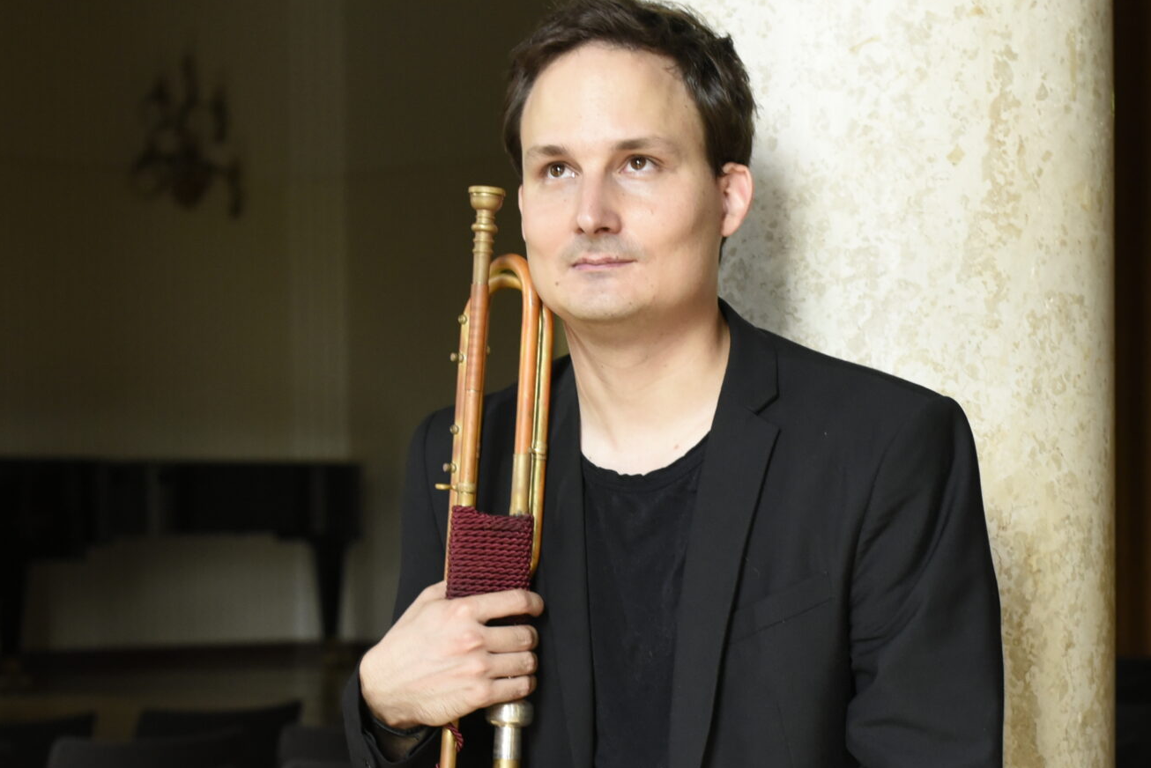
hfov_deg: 20.8
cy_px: 621
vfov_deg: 13.9
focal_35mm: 98
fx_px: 3135
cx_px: 730
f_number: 5
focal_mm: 50
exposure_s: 1/100
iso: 2200
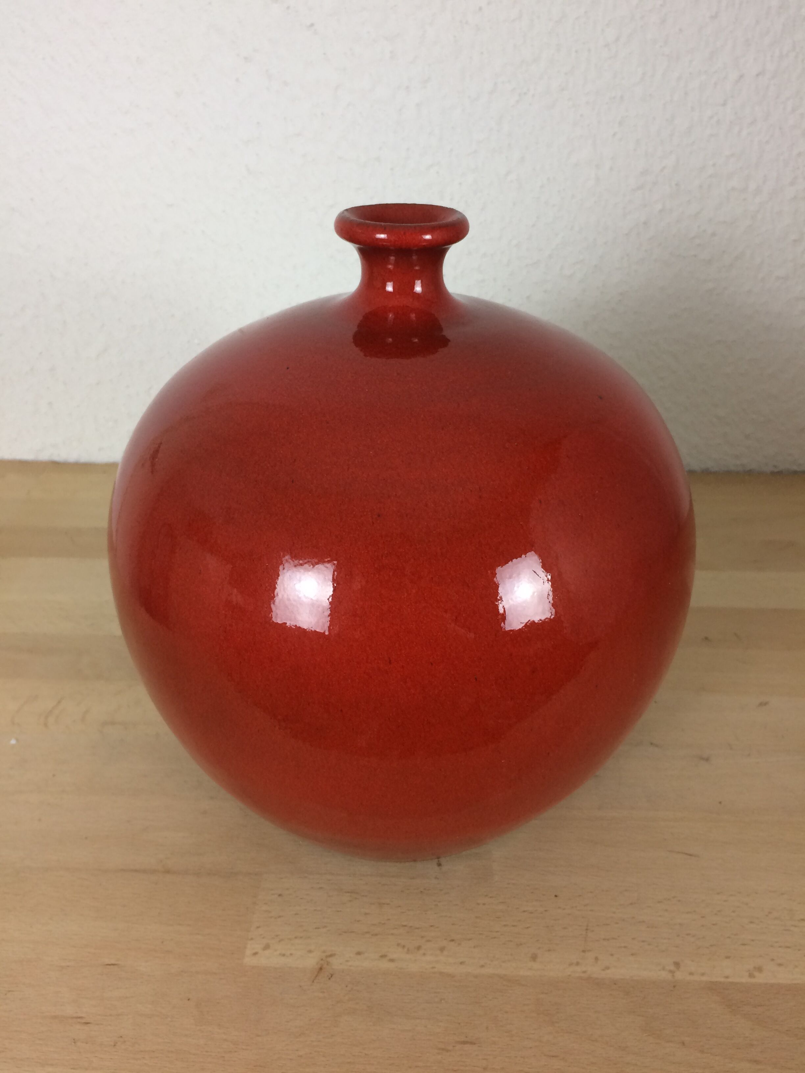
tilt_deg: -29.8
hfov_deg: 48.2
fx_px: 899
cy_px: 536
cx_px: 402
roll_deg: +2.3
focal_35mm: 29
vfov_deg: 61.7
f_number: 2.2
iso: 50
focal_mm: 4.15
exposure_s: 1/33
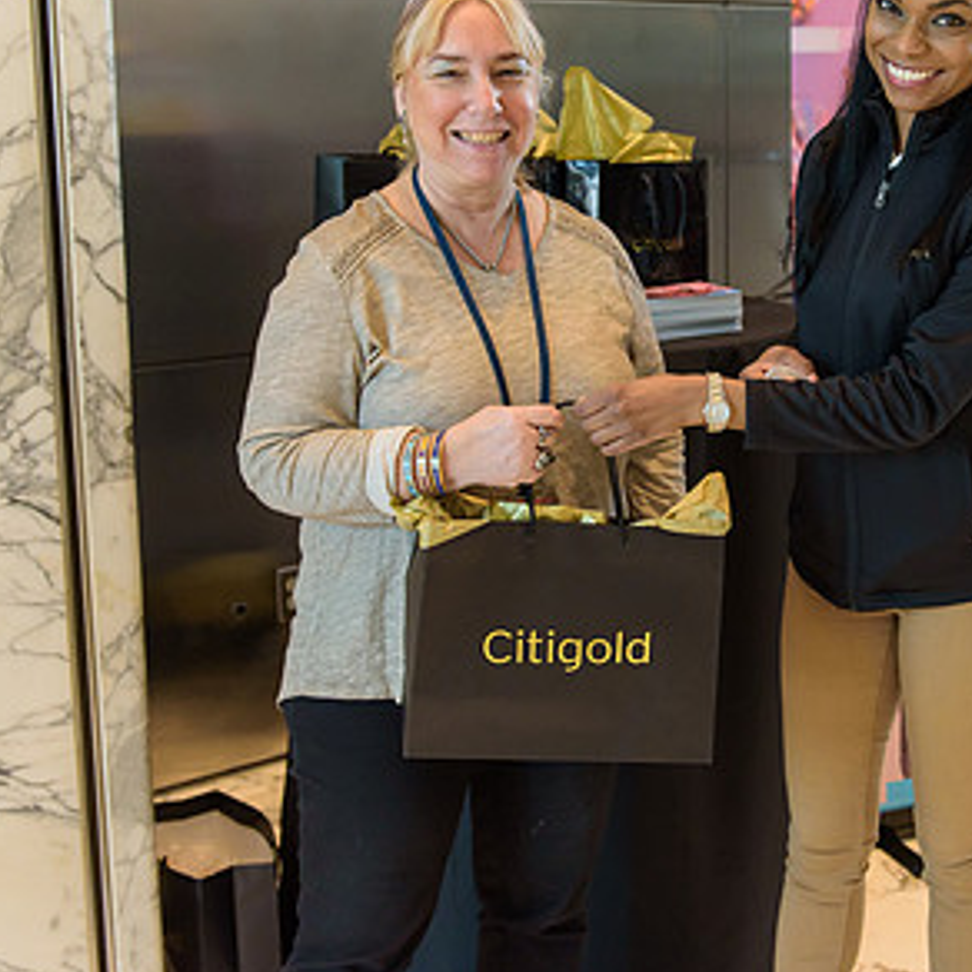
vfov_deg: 31.5
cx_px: 732
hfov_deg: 31.1
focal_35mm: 54
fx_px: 1715
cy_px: 355
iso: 1600
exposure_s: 1/125
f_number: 3.2
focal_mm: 32
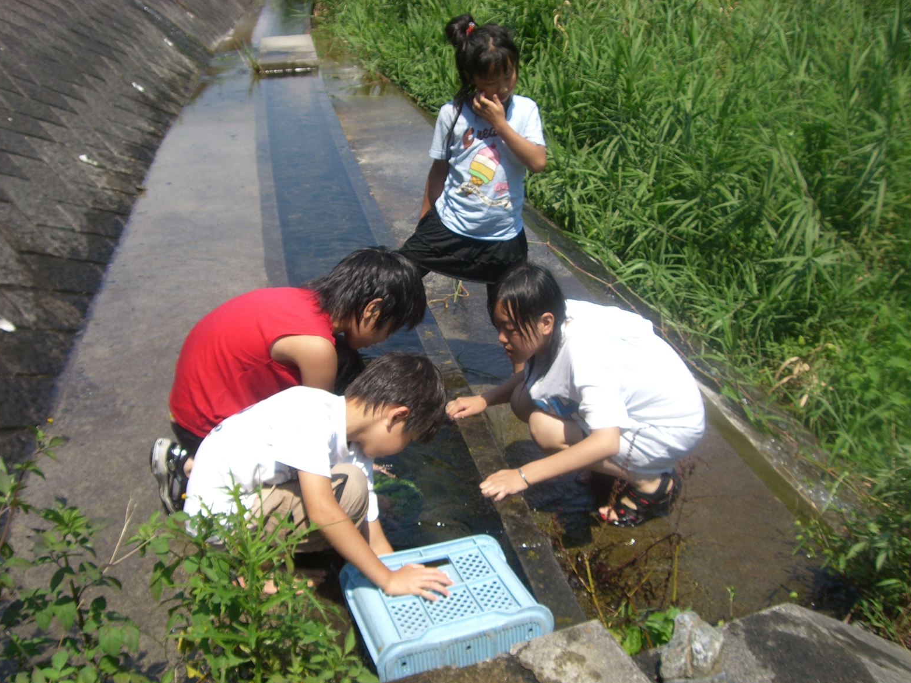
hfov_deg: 47.9
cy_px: 350
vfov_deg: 36.8
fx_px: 1026
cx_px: 451
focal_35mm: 39
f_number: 4.3
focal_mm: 6.2
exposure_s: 1/500
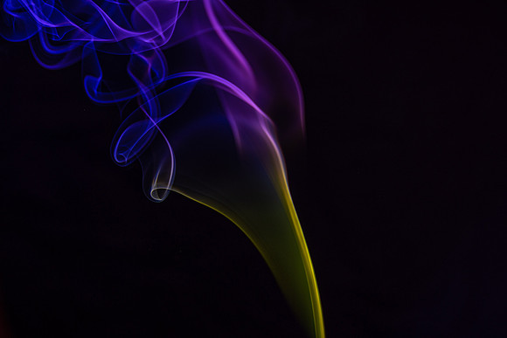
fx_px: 986
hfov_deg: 28.8
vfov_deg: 19.5
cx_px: 254
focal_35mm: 70
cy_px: 169
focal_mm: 70
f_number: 8
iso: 100
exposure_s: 1/200
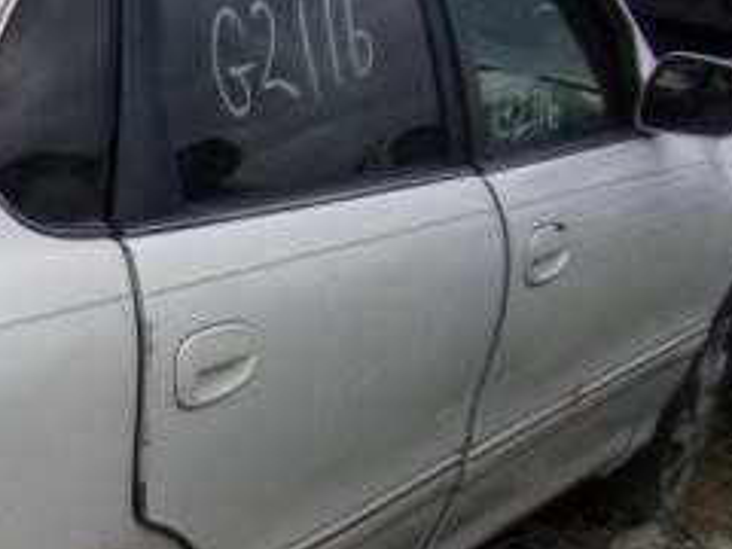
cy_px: 616
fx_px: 1692
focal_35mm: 80
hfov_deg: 20.8
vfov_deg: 17.7
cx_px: -369
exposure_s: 1/480
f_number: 3.3
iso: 80
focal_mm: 4.3
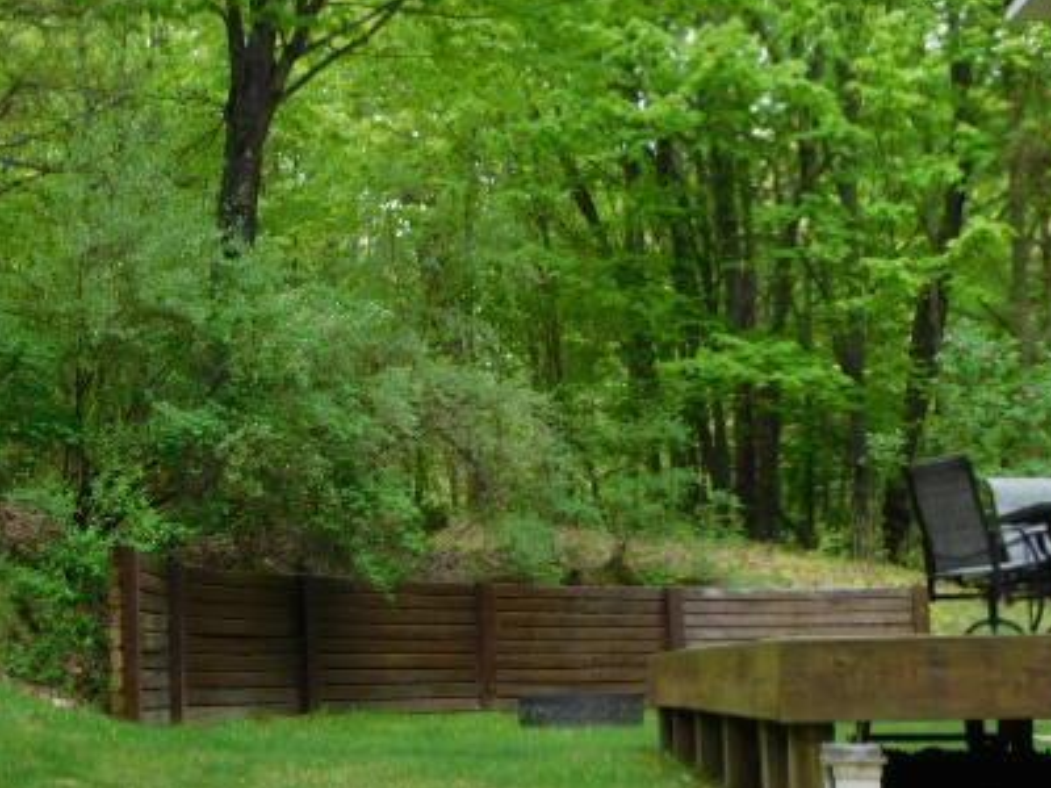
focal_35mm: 72
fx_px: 2186
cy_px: 383
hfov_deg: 26.7
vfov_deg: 20.4
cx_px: 286
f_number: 3.7
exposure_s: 1/200
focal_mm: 8
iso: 125
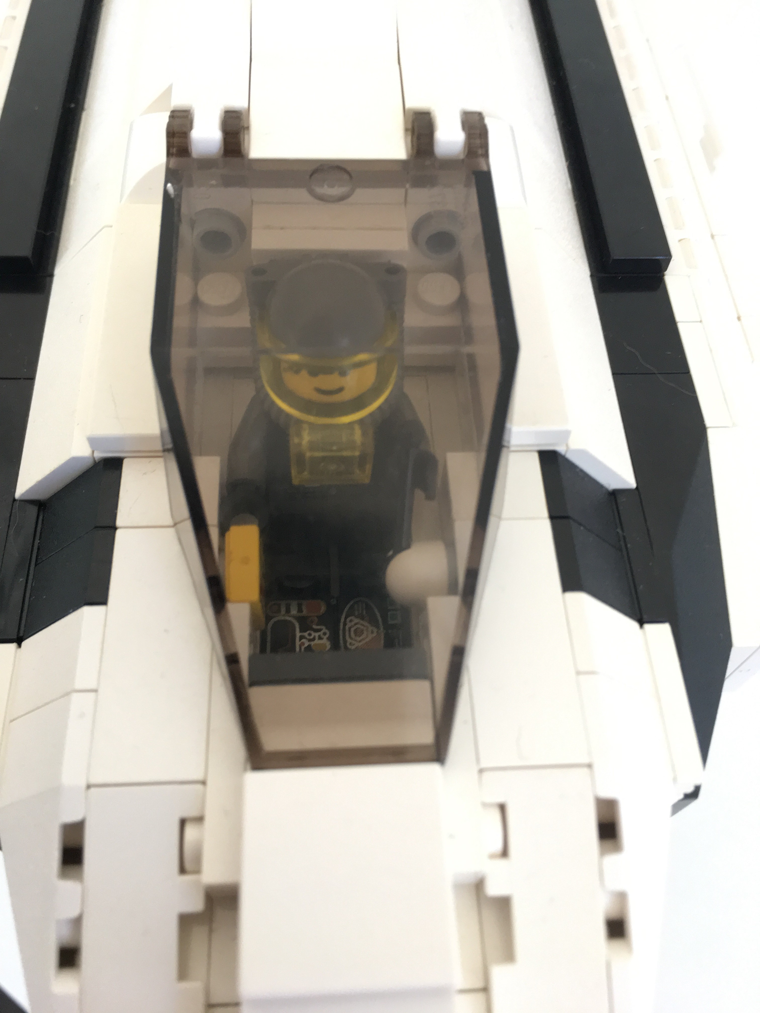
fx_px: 849
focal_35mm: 29
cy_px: 506
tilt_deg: -60.9
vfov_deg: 61.7
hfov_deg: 48.2
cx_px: 380
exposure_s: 1/30
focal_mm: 4.15
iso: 125
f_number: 2.2
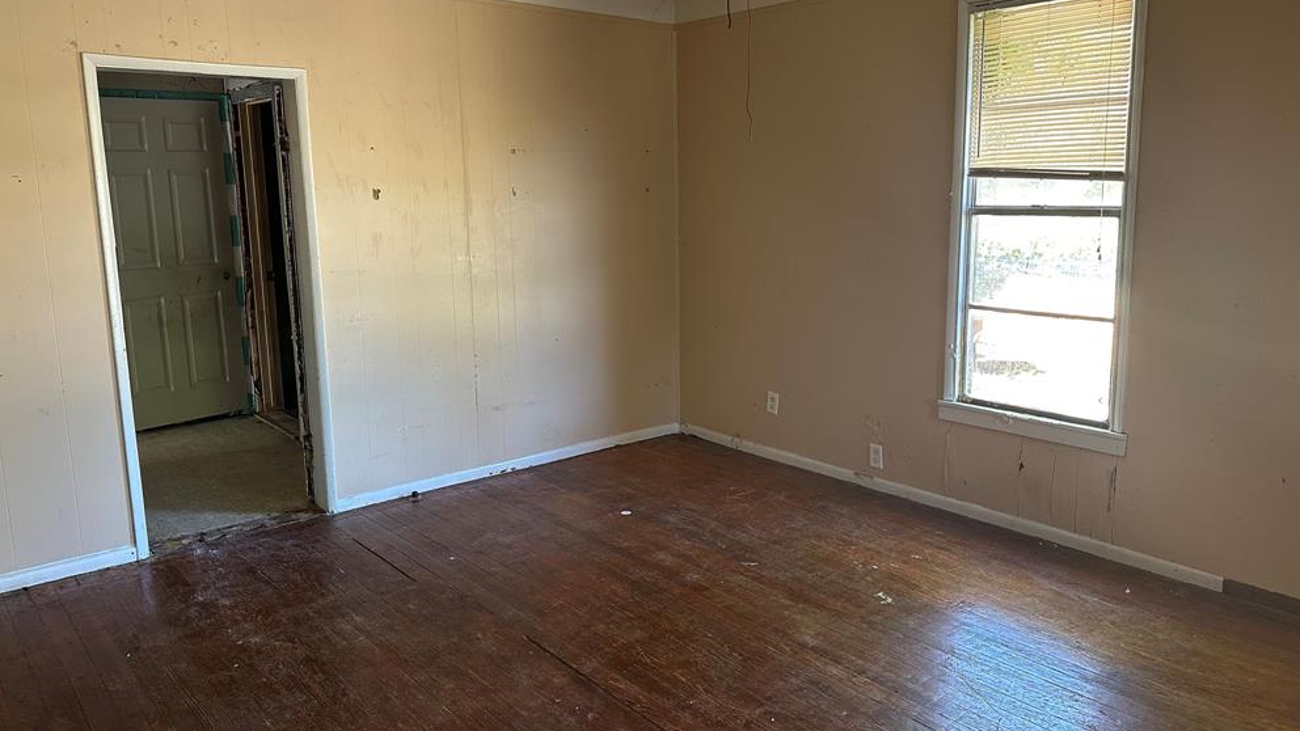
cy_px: 320
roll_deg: +1.2
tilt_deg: -8.4
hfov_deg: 69.9
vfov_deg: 42.8
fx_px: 931
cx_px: 650
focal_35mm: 27
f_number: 1.78
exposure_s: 1/69
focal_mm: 6.86
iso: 250
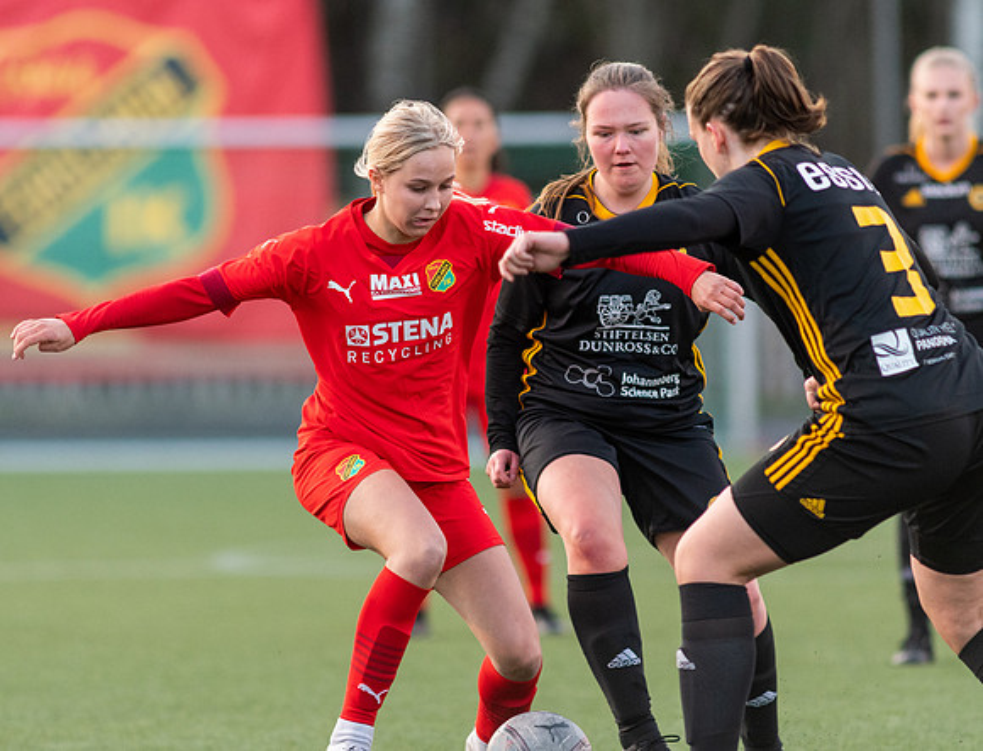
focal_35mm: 506
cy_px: 375
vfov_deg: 3.0
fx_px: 14477
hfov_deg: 3.9
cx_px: 419
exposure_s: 1/800
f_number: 3.2
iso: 1250
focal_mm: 300
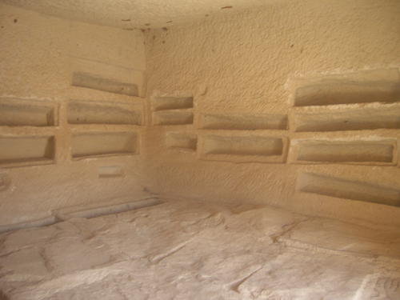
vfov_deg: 41.8
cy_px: 150
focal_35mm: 34
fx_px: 393
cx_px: 200
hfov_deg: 54.0
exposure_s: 1/29.7
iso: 94
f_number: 2.9
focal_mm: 5.7
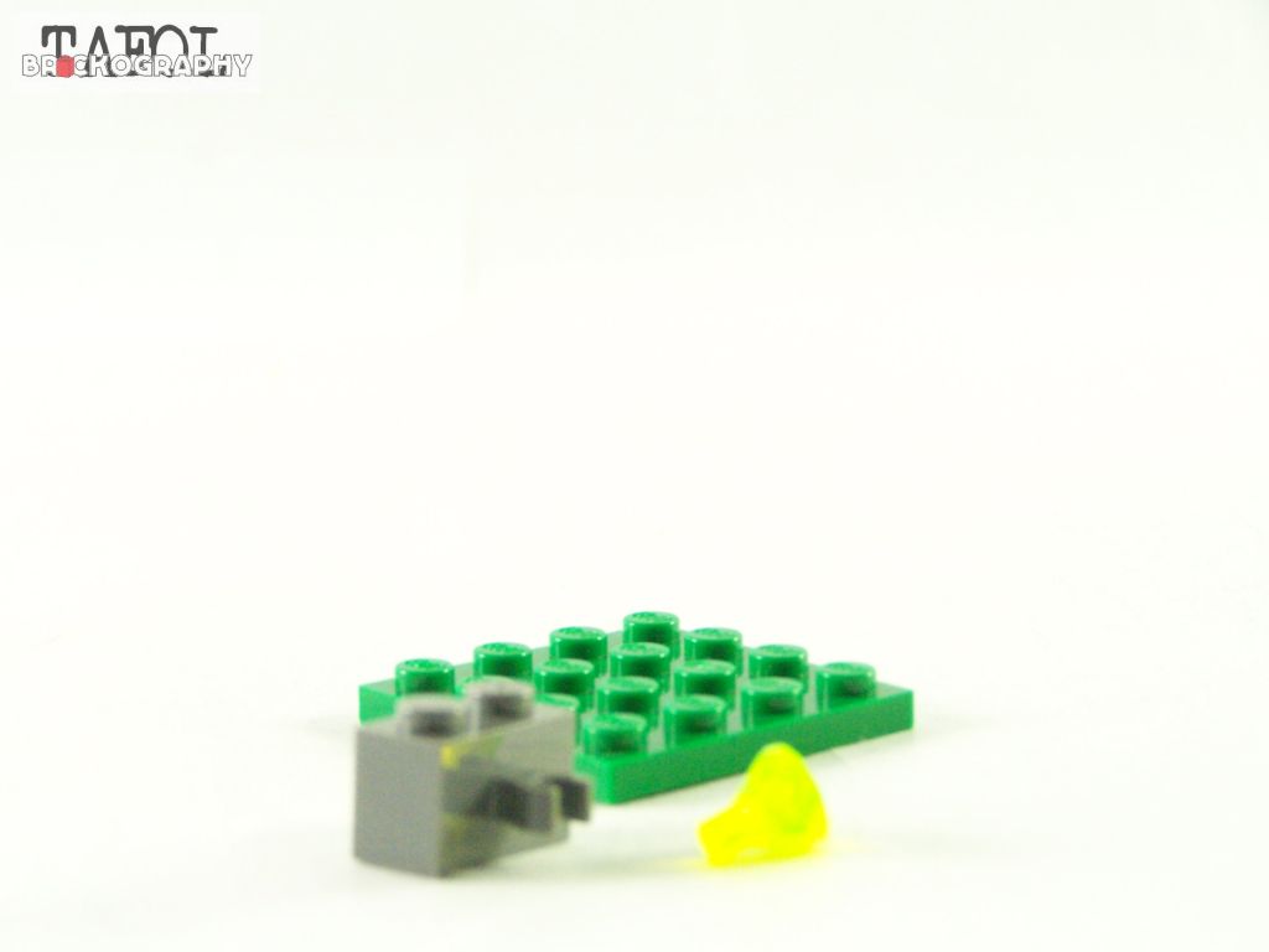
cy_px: 476
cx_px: 634
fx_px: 3849
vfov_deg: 14.1
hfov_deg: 18.7
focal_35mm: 105
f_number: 3.6
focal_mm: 17.5
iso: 400
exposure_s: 1/60
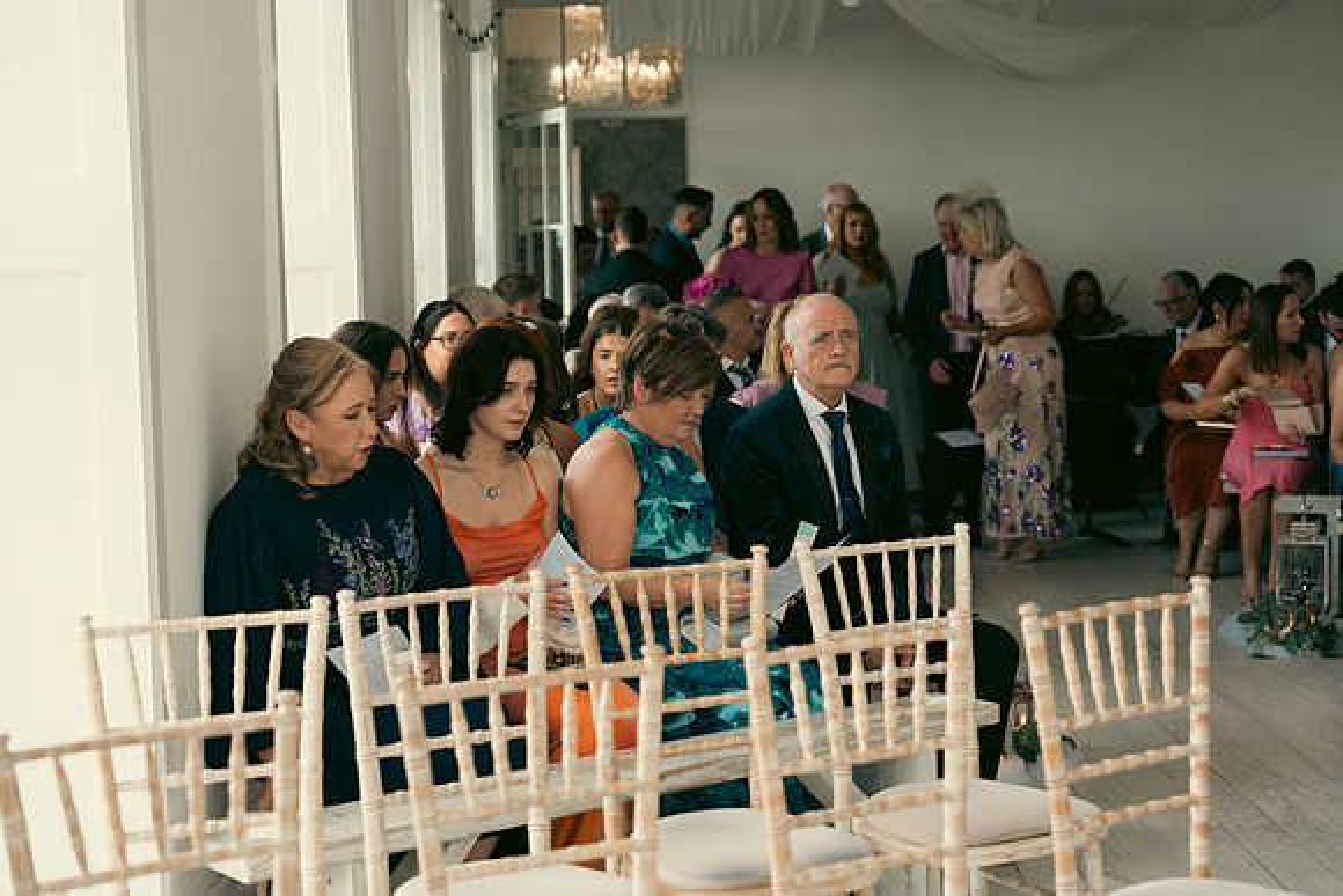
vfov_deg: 21.9
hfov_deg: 32.4
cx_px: 672
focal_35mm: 62
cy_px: 448
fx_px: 2313
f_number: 3.5
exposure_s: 1/160
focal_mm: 62
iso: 320
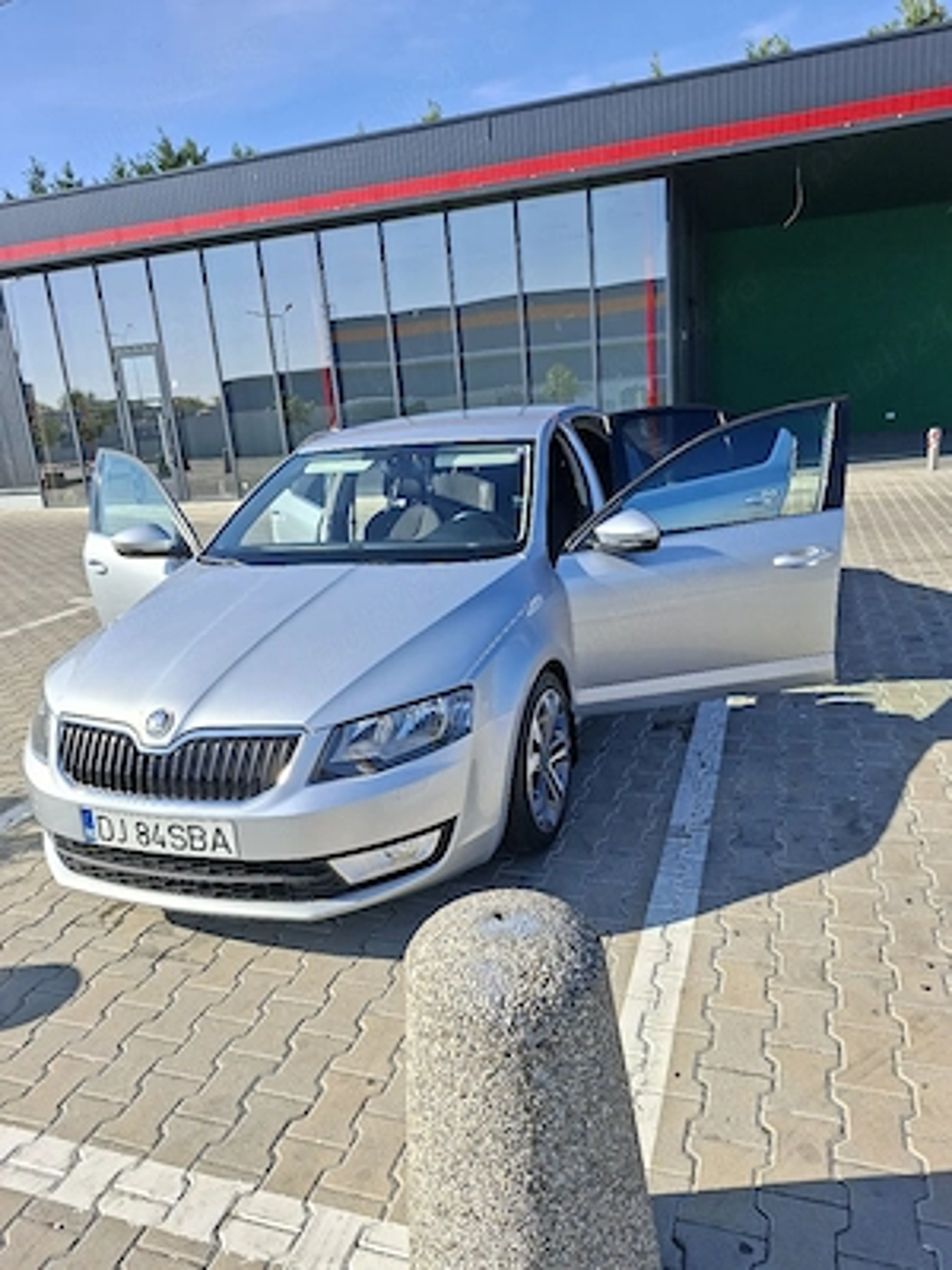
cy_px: 635
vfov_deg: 73.9
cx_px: 476
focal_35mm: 23
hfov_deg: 58.9
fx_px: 843
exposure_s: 1/2000
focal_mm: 5.54
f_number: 1.8
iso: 50
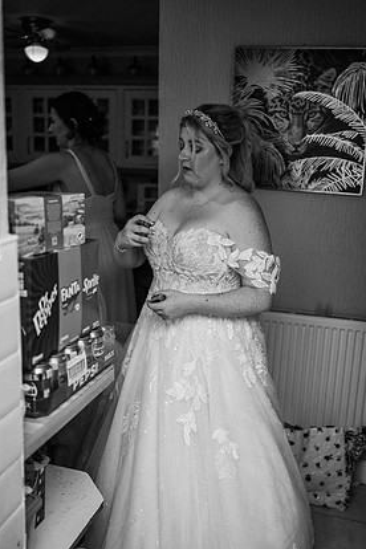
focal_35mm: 38
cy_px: 277
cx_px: 195
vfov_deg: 50.7
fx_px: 579
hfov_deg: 35.0
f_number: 1.8
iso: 100
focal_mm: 35
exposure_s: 1/640
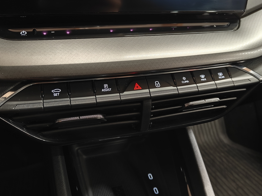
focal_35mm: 30
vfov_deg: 46.8
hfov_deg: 60.0
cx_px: 131
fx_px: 227
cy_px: 98
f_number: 1.8
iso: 1250
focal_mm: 5.59
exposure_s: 1/30
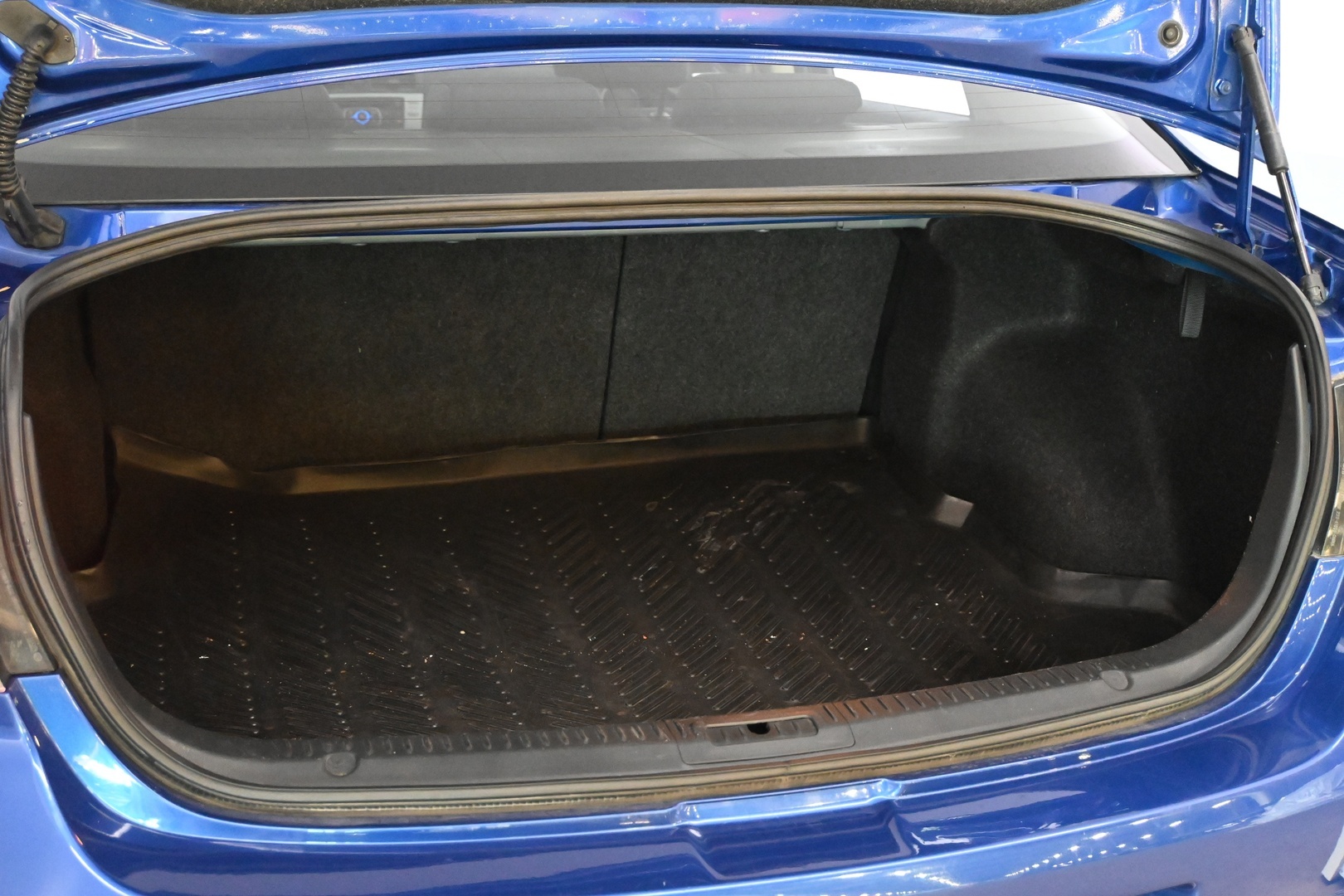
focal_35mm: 45
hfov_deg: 43.6
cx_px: 672
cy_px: 448
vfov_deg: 29.9
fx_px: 1680
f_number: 4.8
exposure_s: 1/50
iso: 7200
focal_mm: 30
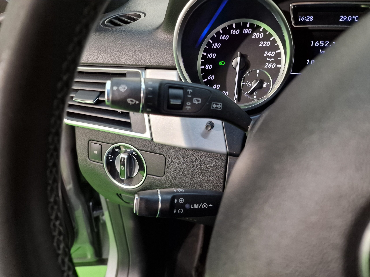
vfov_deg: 58.9
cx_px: 185
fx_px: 246
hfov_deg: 73.9
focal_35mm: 23
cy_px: 138
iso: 250
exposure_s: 1/33
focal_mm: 6.4
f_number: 1.8
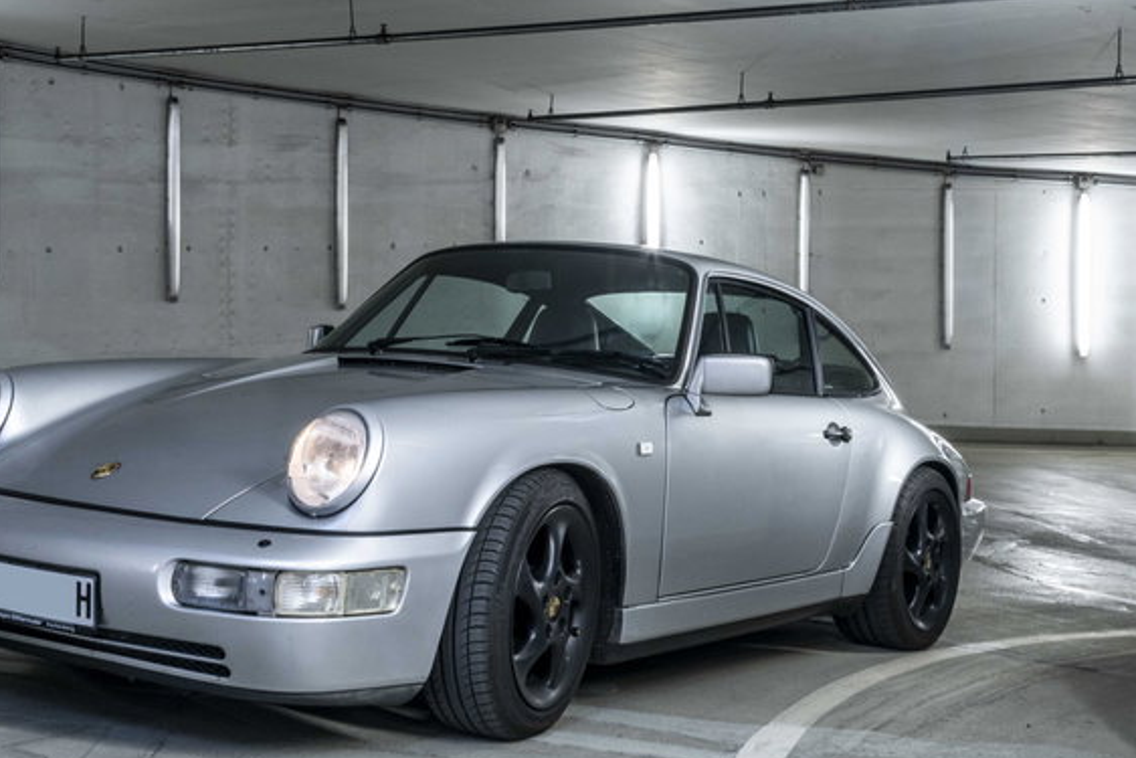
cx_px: 445
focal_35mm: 41
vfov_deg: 32.5
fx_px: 1294
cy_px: 464
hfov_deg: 47.1
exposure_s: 1/2.5
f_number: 14
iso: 320
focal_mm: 30
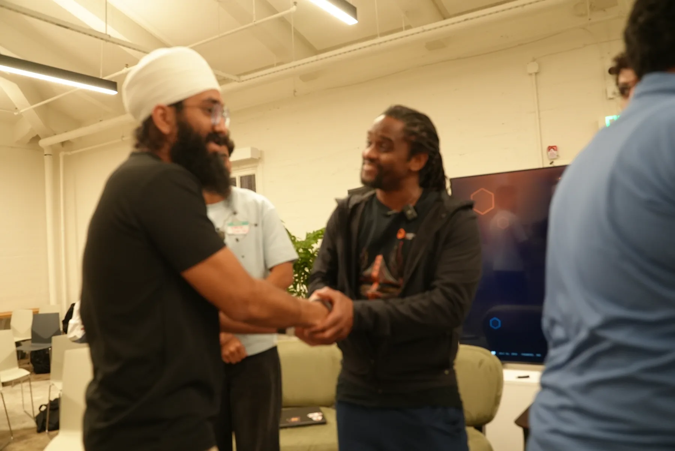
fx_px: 525
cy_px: 226
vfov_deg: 46.4
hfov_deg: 65.4
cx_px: 338
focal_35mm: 28
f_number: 4
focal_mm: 28
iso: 2500
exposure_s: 1/160
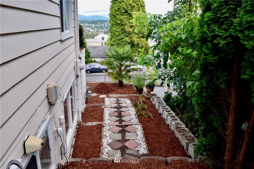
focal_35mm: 27
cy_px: 84
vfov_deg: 47.9
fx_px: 190
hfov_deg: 67.4
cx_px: 127
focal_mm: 18
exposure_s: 1/100
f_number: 9
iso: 400
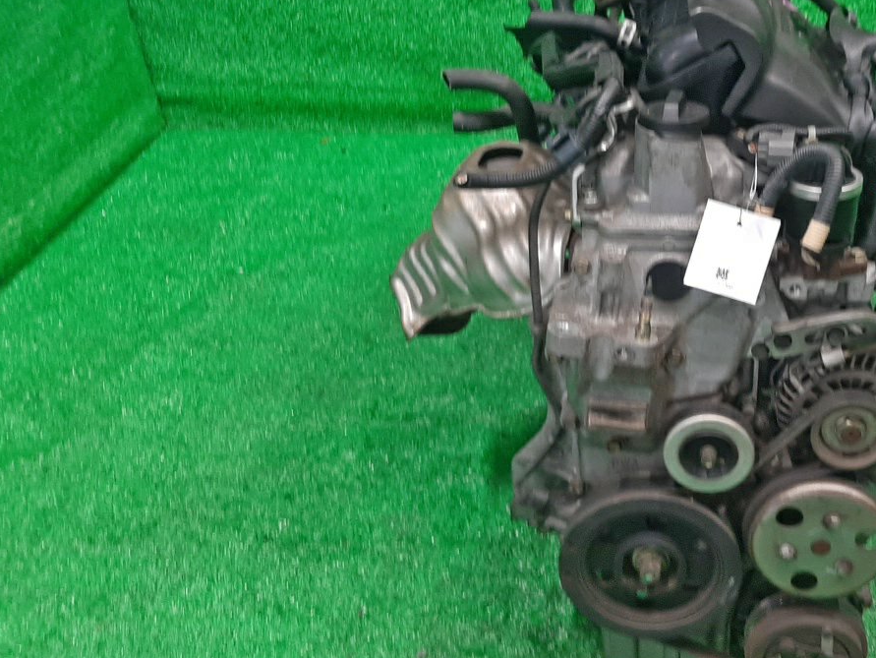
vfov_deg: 34.4
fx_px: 1063
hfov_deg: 43.4
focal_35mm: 42
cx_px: 657
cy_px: 318
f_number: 1.7
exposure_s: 1/50
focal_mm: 3.93
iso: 130
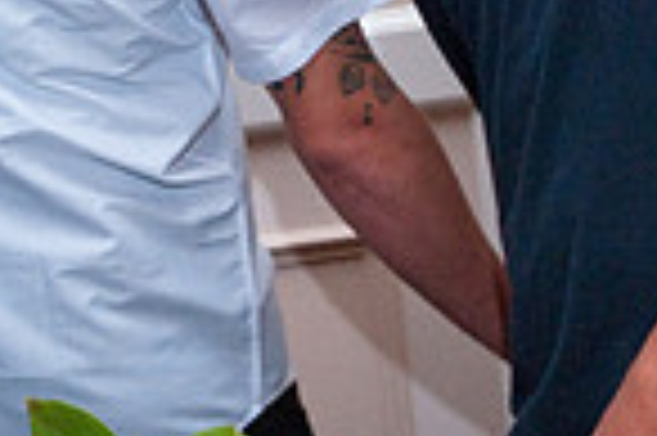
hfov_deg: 14.6
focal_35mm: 139
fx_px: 2534
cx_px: 27
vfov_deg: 9.7
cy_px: -139
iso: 3200
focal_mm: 35
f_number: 5.6
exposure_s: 1/160
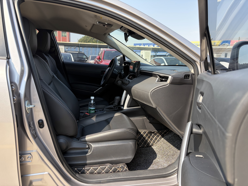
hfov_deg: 67.3
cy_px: 93
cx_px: 124
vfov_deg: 53.1
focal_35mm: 26
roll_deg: -1.0
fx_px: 186
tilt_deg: -9.8
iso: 64
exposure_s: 1/830
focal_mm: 5.96
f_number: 1.6
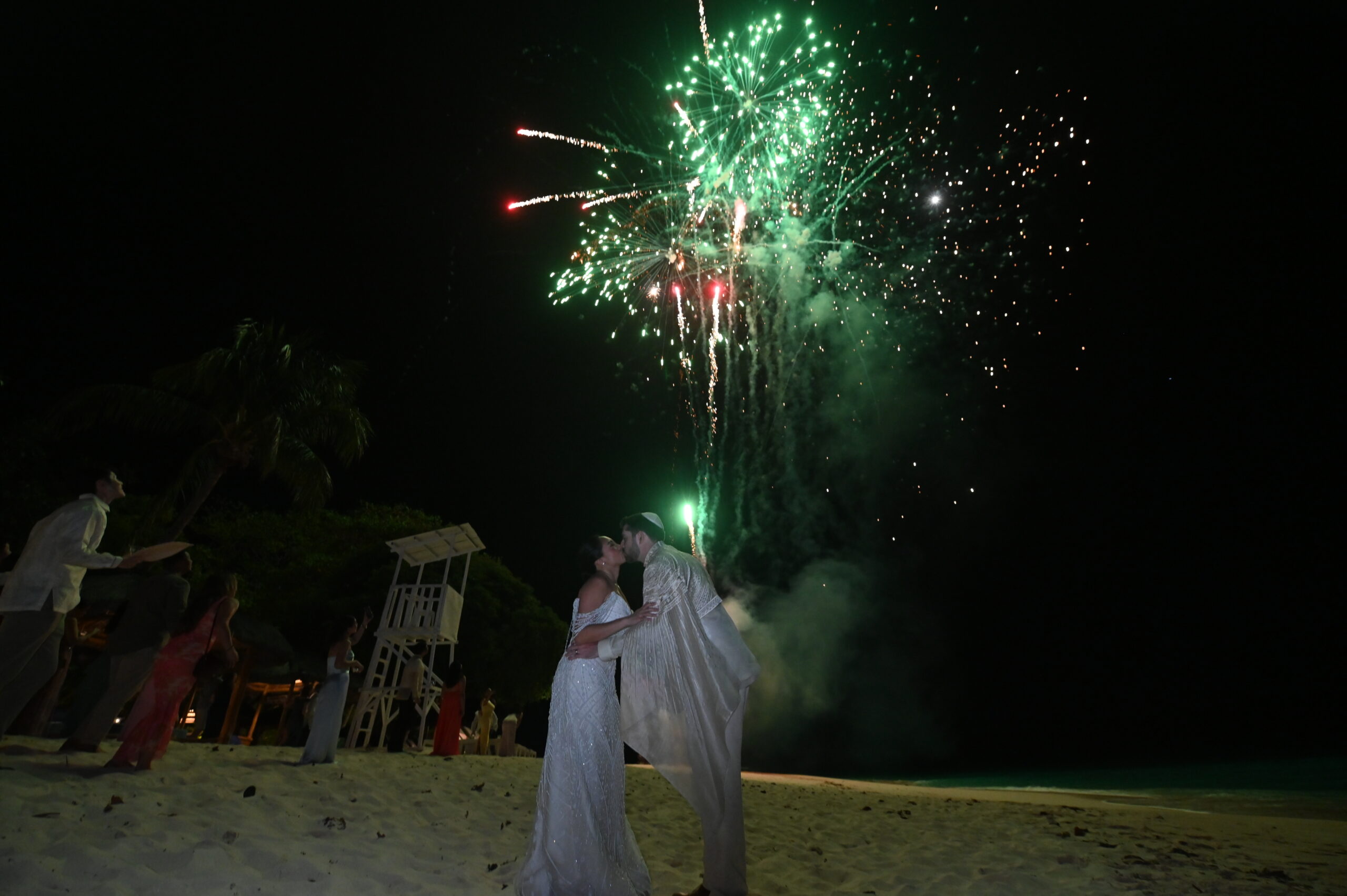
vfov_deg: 81.1
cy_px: 448
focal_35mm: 14
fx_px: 523
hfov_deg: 104.3
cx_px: 674
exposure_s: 1/30
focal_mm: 14
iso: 2500
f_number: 2.8
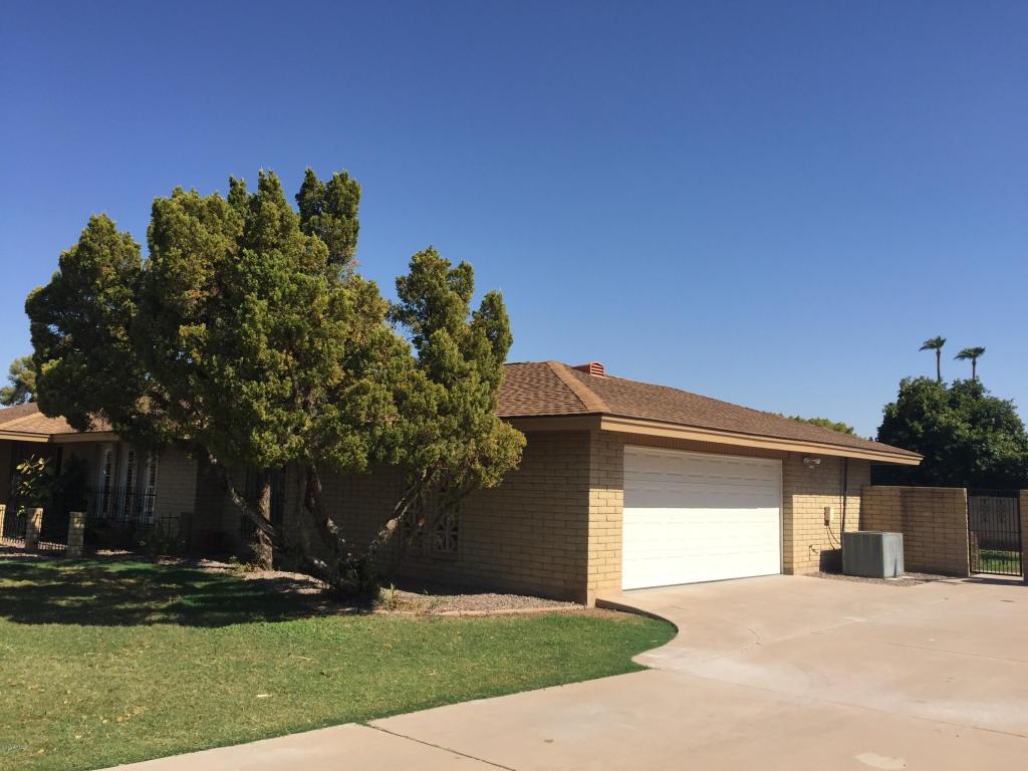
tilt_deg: +7.1
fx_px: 861
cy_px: 386
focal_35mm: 29
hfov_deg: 61.7
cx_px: 514
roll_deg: -2.0
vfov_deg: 48.2
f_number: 2.2
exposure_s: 1/1980
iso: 32
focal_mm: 4.15
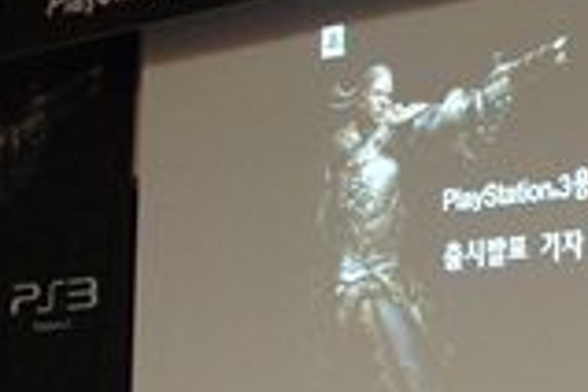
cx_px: 851
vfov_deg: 13.1
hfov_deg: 17.8
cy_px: 272
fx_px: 1699
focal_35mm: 104
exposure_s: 1/30
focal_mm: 22
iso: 3200
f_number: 4.5
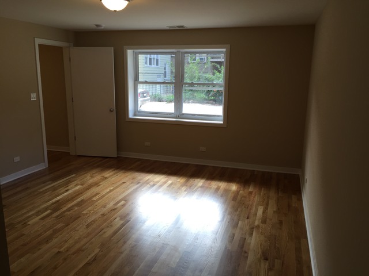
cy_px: 138
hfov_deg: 61.7
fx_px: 309
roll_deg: +0.9
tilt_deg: -7.3
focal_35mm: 29
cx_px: 184
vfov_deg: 48.2
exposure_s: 1/120
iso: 50
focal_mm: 4.15
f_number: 2.2
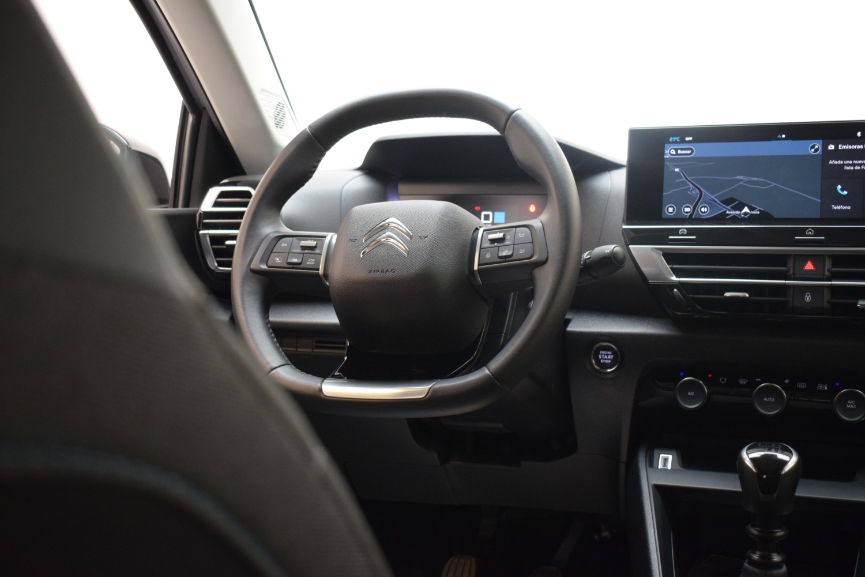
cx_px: 432
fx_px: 1009
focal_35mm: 42
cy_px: 288
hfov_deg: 46.4
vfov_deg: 31.9
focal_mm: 28
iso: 2000
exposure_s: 1/30
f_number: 4.2
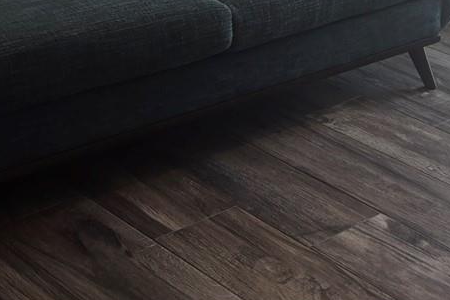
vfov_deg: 15.9
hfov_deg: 22.6
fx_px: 1062
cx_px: 487
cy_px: 46
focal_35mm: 85
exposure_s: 1/167
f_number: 1.8
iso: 25
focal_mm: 5.4
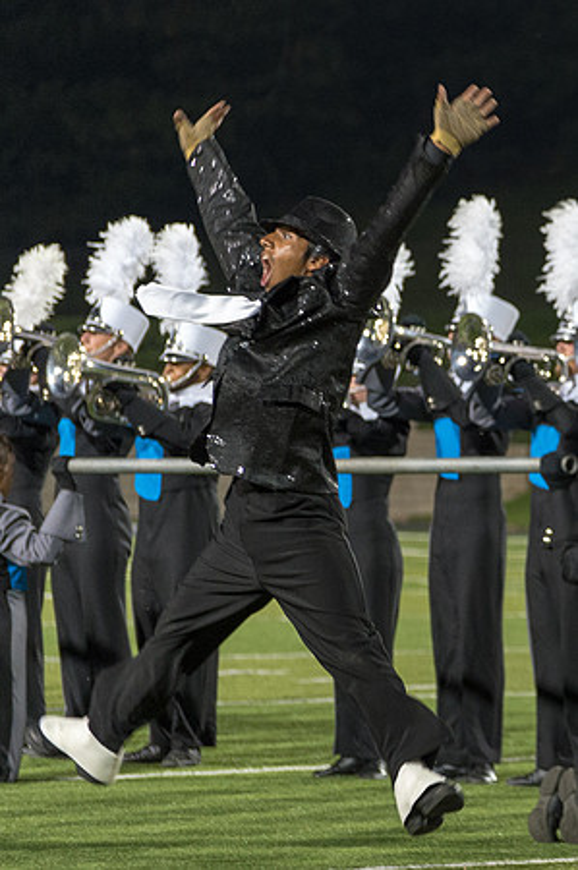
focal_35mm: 260
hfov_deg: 5.2
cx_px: 849
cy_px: 410
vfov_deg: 7.9
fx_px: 6277
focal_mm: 125
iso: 2800
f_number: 4.8
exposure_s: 1/160
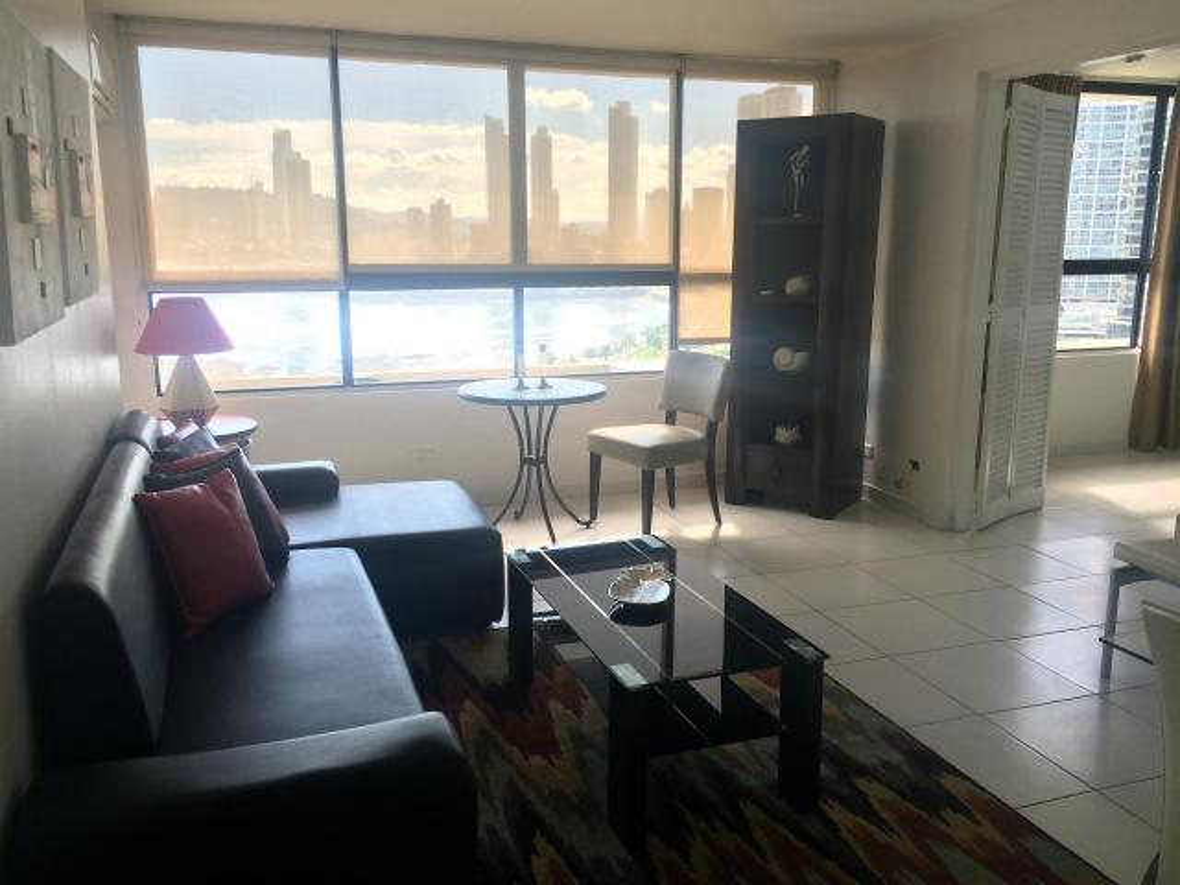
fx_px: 989
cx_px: 590
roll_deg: +1.0
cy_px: 442
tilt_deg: -11.3
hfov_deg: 61.7
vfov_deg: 48.2
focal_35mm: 29
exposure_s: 1/120
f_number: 2.2
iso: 64
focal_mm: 4.15
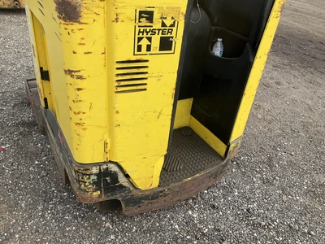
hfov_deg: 61.7
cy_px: 122
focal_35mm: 29
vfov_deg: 48.2
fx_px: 272
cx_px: 162
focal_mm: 3
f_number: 1.8
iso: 25
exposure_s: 1/580
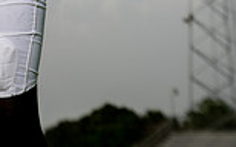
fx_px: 1228
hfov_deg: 10.9
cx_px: 18
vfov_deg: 6.6
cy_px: -187
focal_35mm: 191
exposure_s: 1/1250
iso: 100
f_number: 4.5
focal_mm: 64
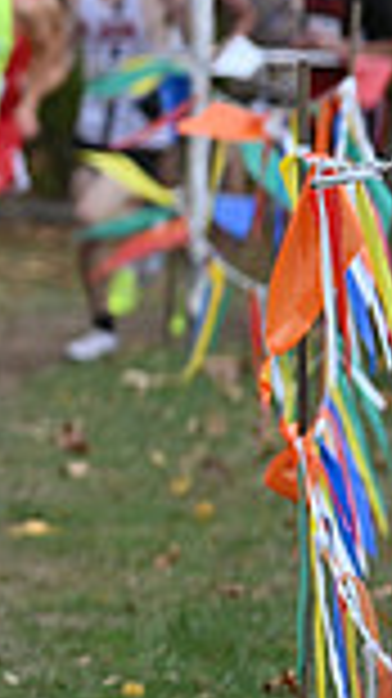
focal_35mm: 511
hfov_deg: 2.3
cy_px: 115
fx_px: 9458
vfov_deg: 4.2
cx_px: -820
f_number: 3.5
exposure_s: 1/4000
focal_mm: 130
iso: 1000
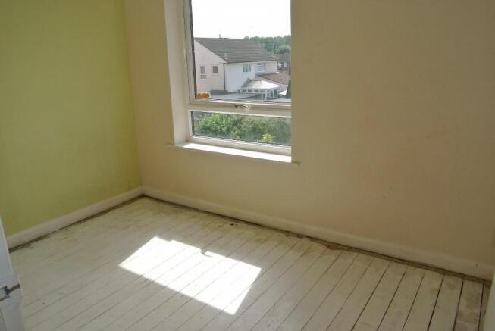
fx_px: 372
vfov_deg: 48.0
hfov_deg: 67.3
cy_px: 166
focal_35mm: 27
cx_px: 248
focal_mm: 10
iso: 200
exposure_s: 1/60
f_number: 16
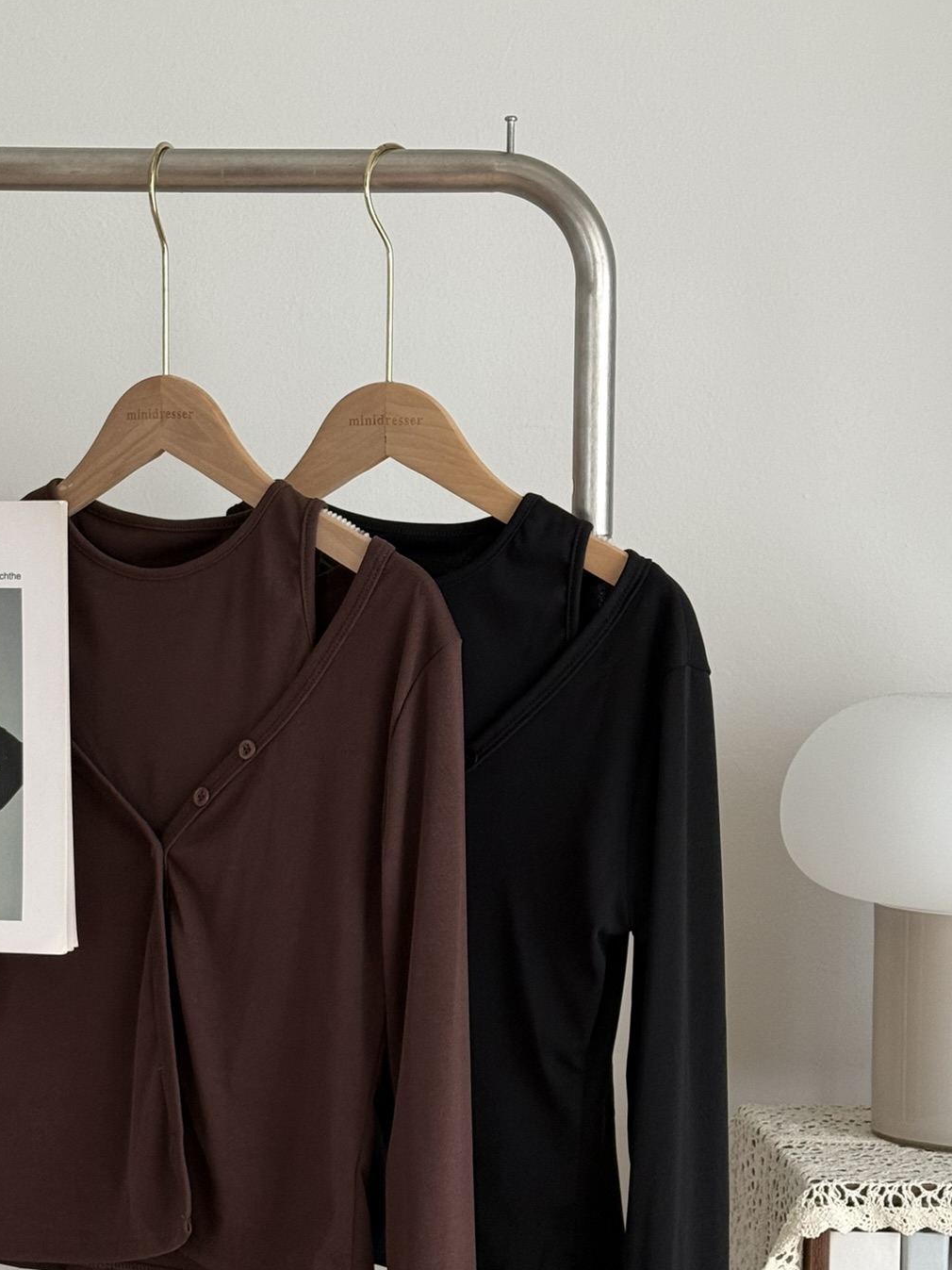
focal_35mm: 73
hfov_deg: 20.1
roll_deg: -1.6
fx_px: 2677
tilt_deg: -3.8
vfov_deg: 26.6
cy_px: 803
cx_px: 364
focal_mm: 6.76
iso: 160
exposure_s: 1/60
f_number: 1.78
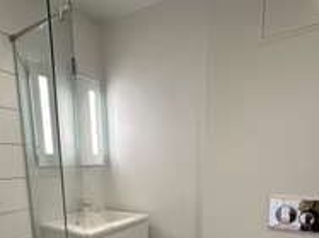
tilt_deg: -9.8
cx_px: 153
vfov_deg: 45.6
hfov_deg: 63.5
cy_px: 209
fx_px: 258
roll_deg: +1.5
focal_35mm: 28
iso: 160
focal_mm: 2.22
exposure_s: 1/100
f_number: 2.2
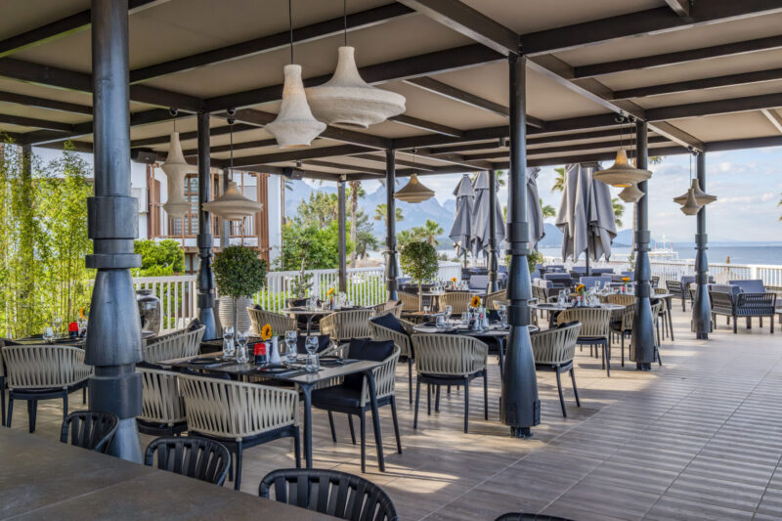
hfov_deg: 60.3
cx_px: 391
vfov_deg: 42.3
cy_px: 260
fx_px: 673
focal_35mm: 31
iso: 640
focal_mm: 20.9
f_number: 8
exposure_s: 1/250
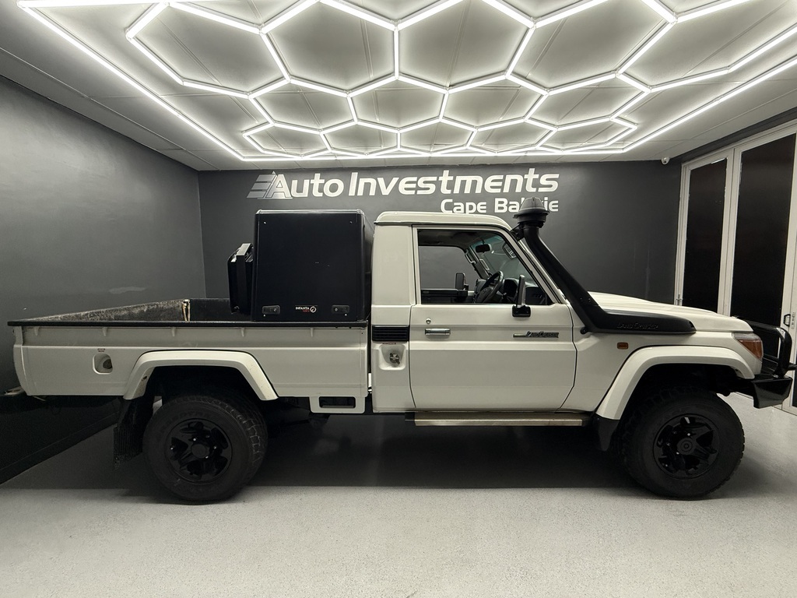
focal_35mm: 14
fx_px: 322
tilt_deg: -4.3
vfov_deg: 85.7
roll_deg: +0.9
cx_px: 398
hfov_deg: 102.1
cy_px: 299
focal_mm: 2.22
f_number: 2.2
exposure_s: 1/100
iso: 250
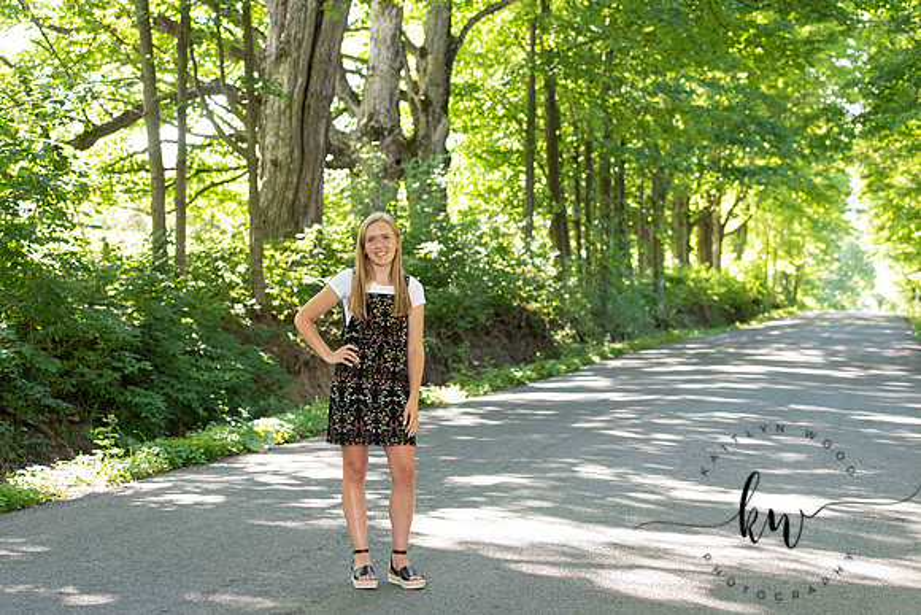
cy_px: 308
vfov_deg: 19.4
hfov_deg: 28.8
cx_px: 460
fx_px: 1793
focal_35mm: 70
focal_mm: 70
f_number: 3.5
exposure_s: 1/200
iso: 640
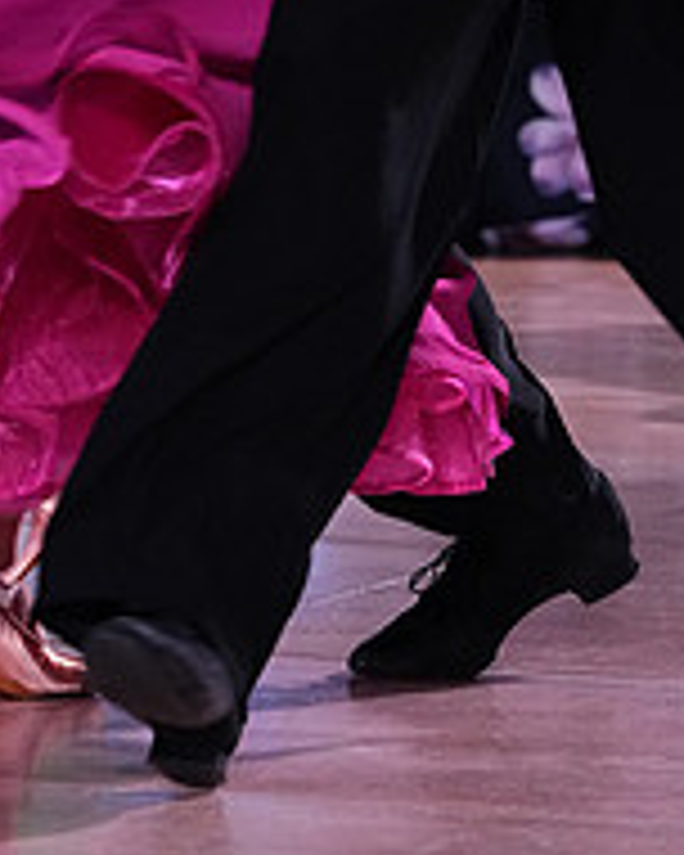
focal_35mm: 550
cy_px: -396
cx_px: 421
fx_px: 13918
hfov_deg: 2.8
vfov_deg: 3.5
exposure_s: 1/320
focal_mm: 192
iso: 5000
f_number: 5
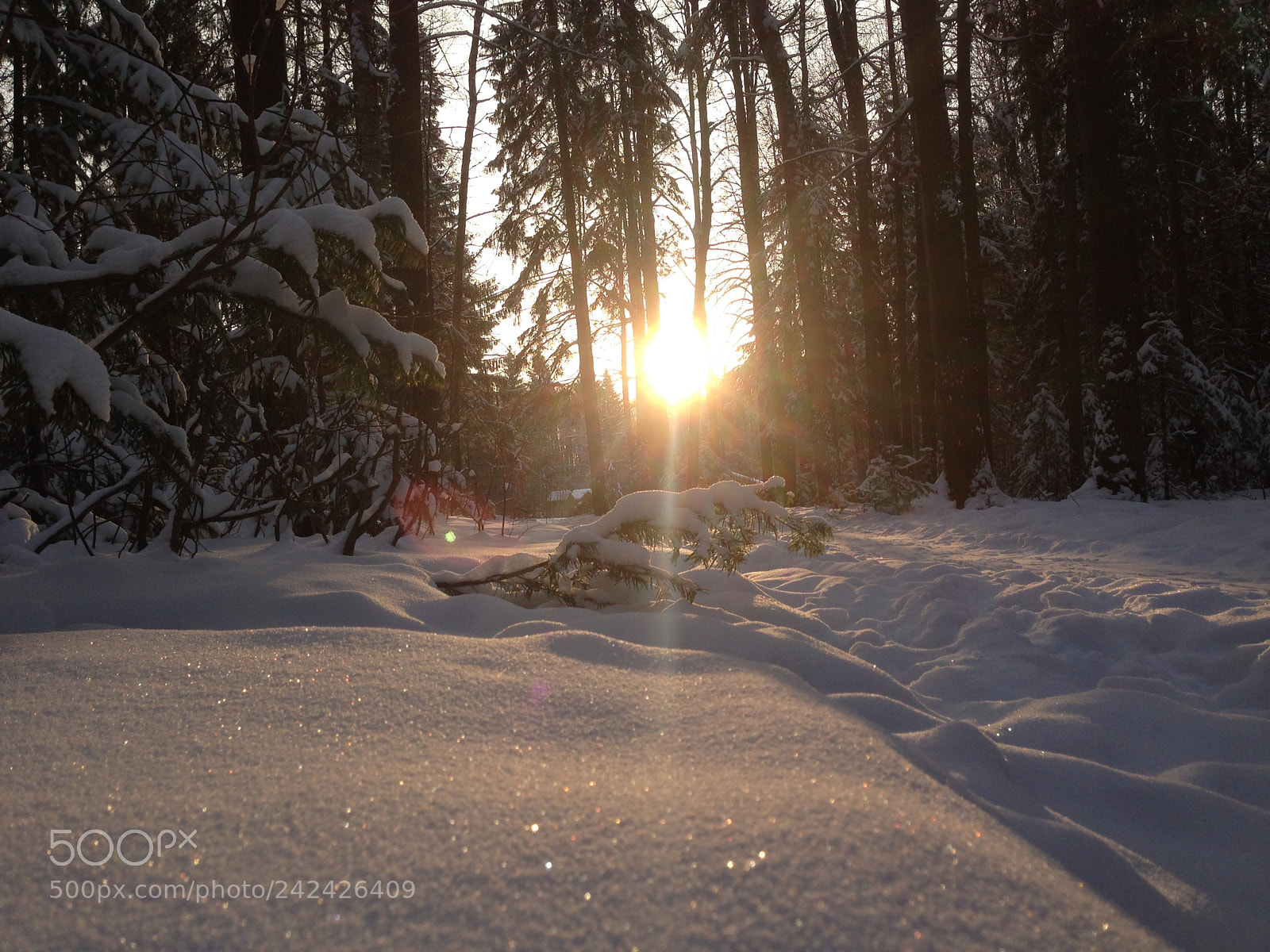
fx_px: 1211
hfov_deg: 55.4
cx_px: 635
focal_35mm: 33
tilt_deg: +3.0
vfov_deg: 42.9
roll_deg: +2.8
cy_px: 476
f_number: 2.4
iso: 50
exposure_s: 1/889
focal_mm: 4.12
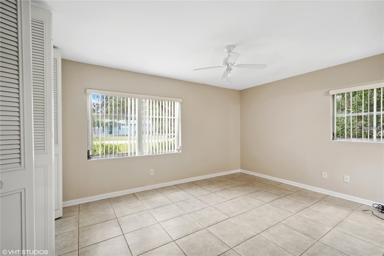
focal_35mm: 15
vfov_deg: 77.3
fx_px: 160
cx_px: 192
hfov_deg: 100.4
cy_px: 128
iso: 200
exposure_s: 1/3.33
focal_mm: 10
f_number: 8
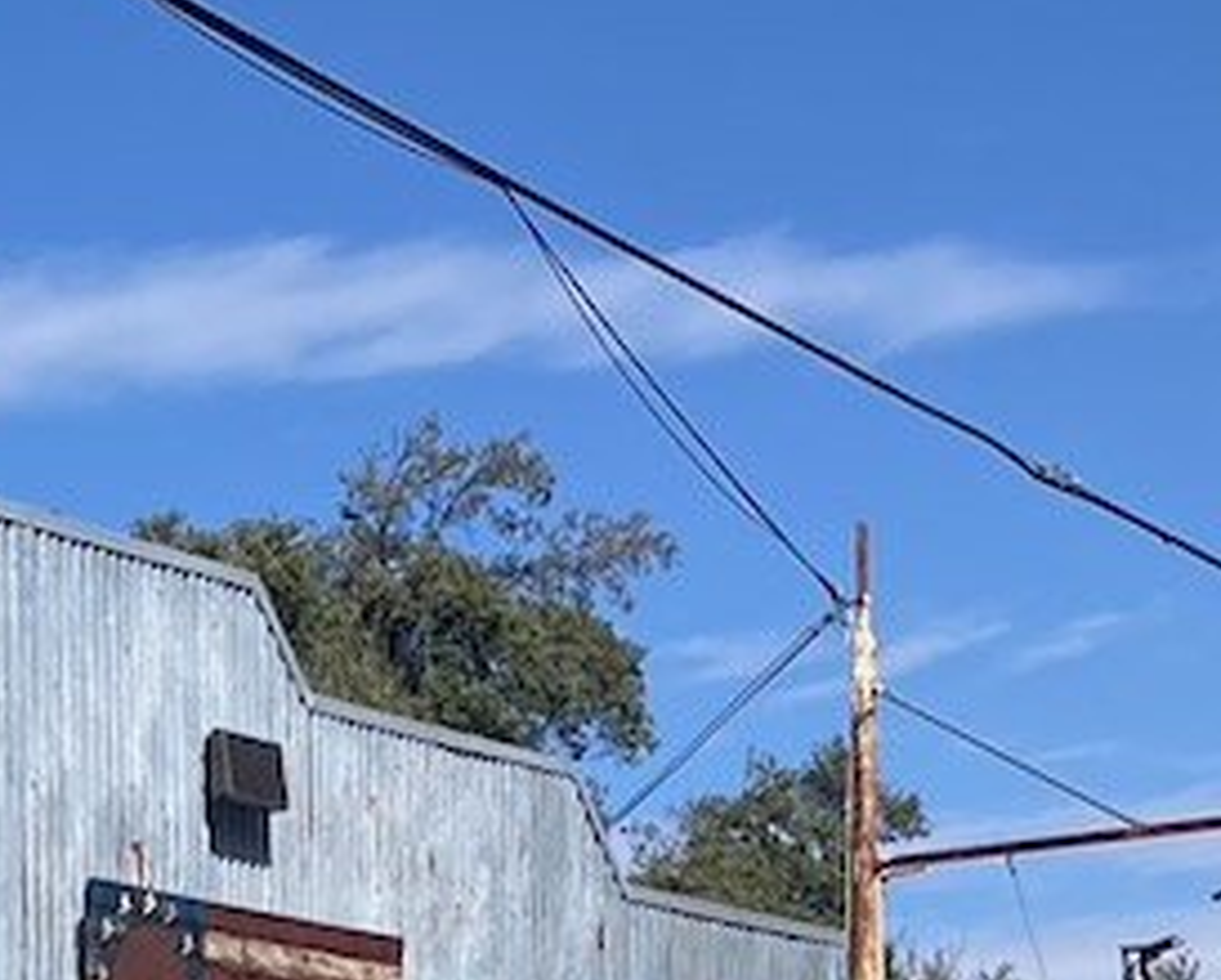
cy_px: 1700
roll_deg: +1.8
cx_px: 9
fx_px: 4630
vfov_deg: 11.3
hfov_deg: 14.8
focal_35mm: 128
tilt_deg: -1.7
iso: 20
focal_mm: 3.99
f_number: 1.8
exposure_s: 1/2088
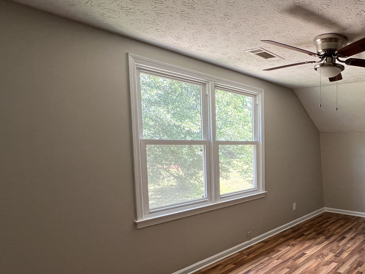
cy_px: 173
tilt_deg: -5.3
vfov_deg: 54.2
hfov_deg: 62.1
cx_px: 304
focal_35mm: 25
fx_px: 264
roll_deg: -0.1
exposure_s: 1/99
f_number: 1.8
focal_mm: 1.57
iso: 160
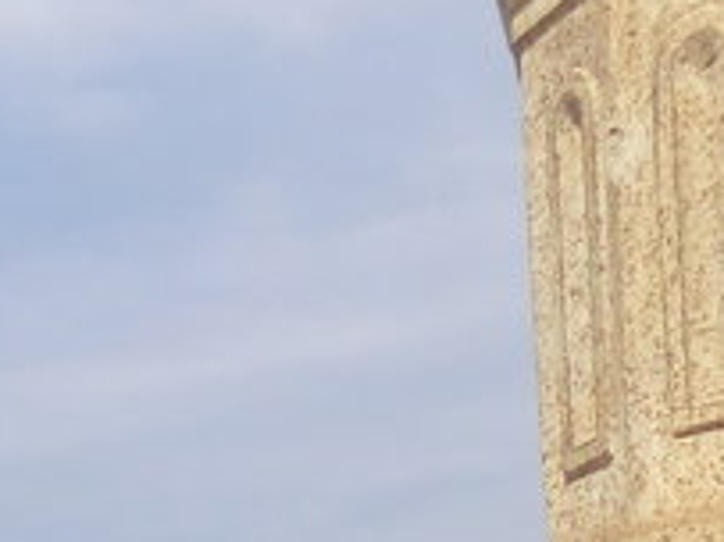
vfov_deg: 9.1
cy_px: 1391
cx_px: -403
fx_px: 2968
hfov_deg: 13.1
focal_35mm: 142
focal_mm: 4.3
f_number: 7.5
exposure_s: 1/320
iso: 80
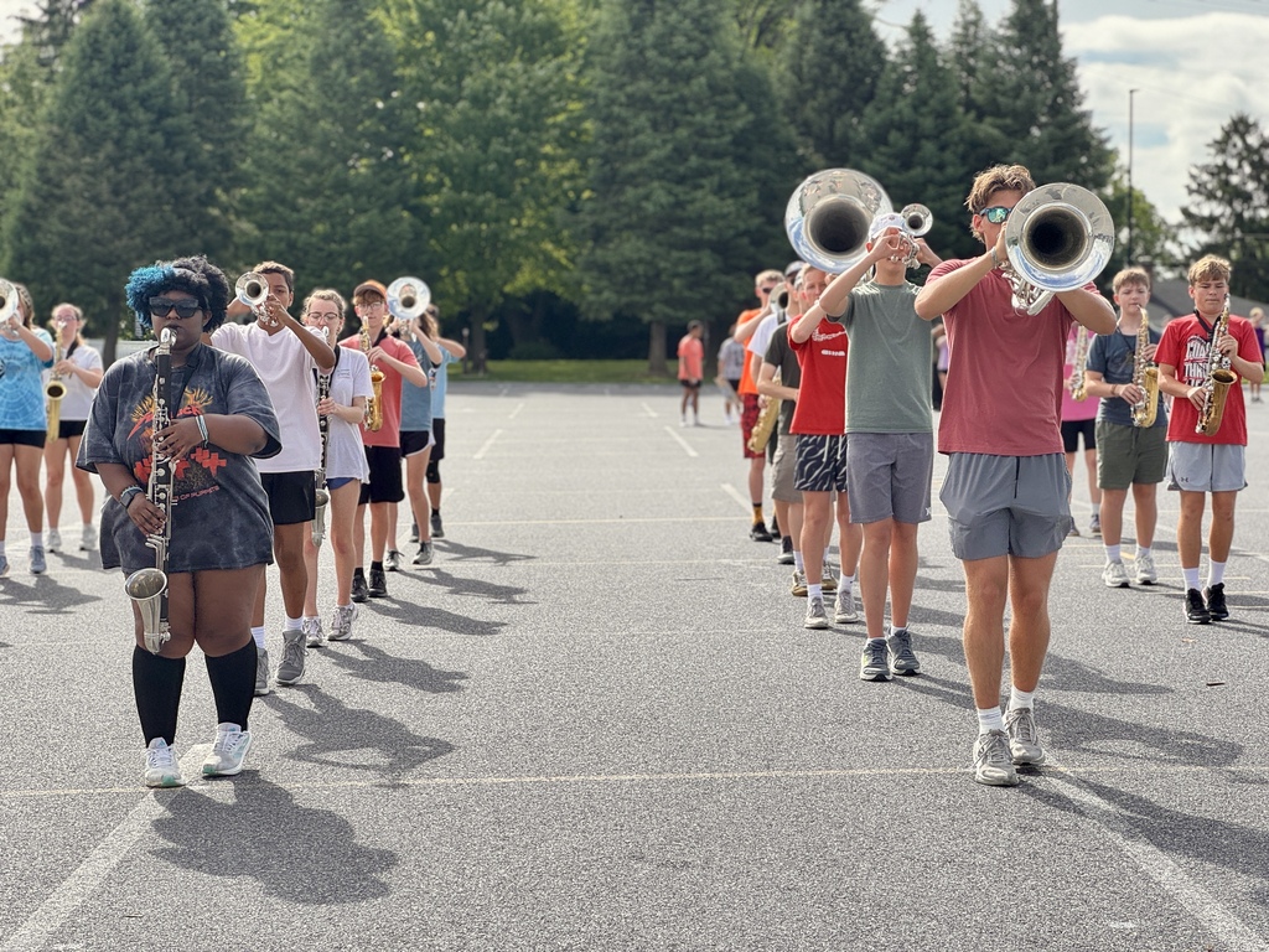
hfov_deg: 25.3
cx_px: 634
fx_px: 2823
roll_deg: -0.1
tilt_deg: -0.1
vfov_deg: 19.1
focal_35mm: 77
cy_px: 476
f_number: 2.8
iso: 25
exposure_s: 1/431
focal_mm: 9
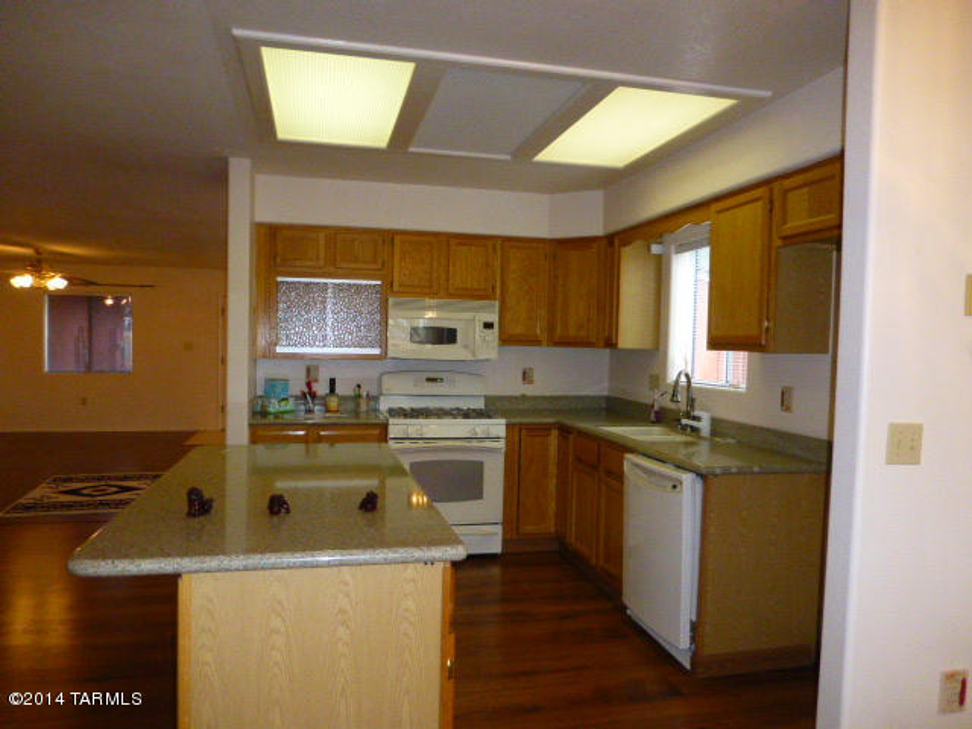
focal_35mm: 25
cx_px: 486
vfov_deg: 54.9
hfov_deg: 69.4
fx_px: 702
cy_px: 364
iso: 800
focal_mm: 4.3
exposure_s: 1/125
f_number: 3.3
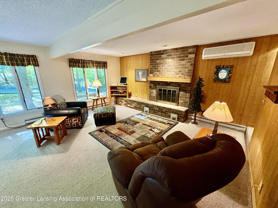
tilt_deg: -14.7
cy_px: 104
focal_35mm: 14
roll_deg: -0.1
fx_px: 112
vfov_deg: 85.7
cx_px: 139
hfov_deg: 102.1
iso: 500
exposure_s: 1/60
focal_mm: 2.22
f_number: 2.2
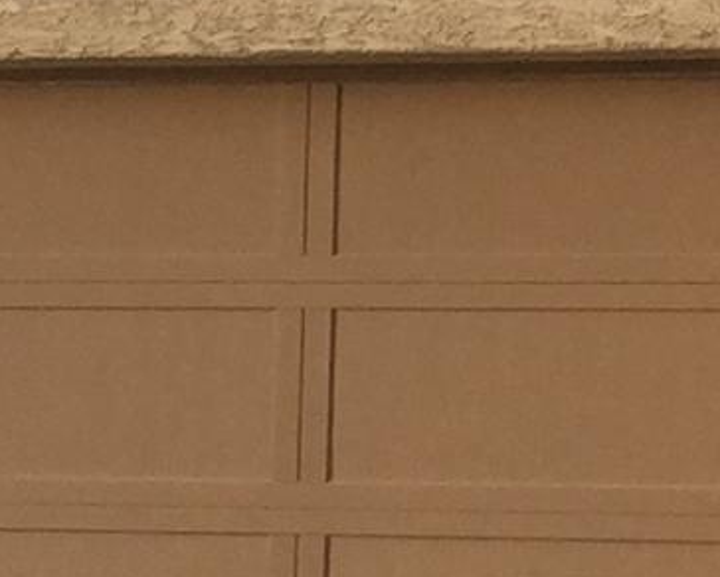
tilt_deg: +4.7
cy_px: 57
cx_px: 1476
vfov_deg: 6.6
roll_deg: -2.0
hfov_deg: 7.9
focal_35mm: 233
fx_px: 4970
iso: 32
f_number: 2.2
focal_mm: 4.15
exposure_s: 1/460
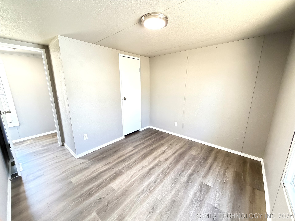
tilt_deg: -12.7
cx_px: 148
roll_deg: -0.4
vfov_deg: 85.7
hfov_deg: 102.1
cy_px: 110
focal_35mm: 14
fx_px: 119
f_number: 2.2
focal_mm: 2.22
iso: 800
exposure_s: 1/60
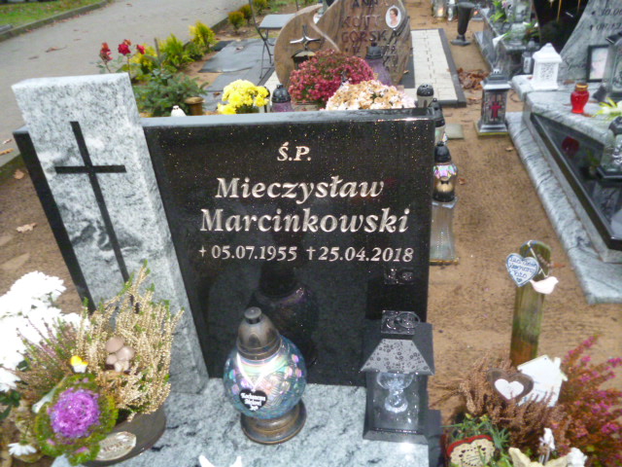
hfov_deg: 63.4
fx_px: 503
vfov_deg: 49.7
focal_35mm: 28
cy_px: 234
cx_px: 311
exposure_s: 1/60
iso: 500
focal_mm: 5
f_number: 3.1
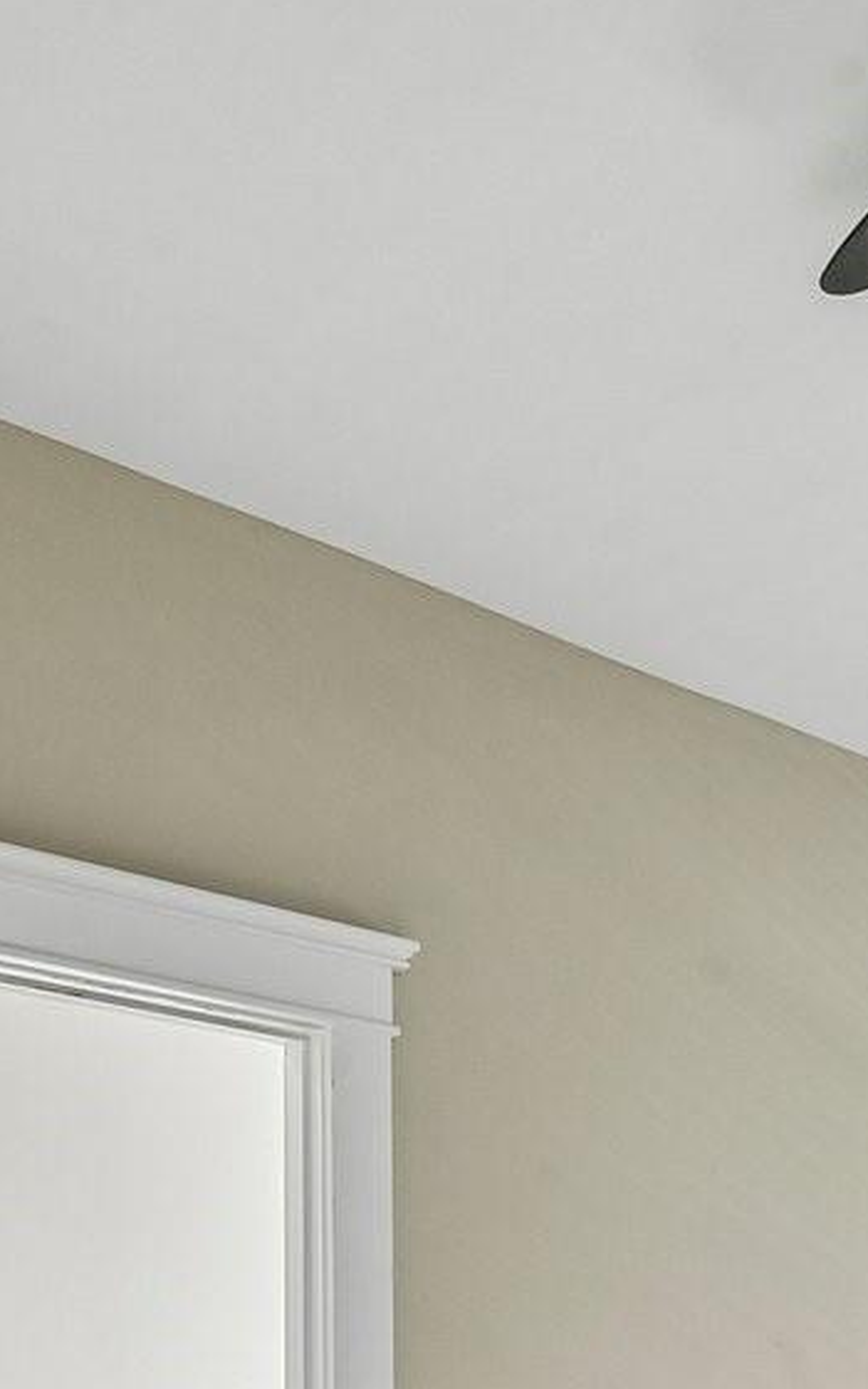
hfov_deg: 21.1
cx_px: 1301
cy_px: 1576
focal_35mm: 52
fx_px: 1969
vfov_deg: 33.3
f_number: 11
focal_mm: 14
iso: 200
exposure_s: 1/3.33
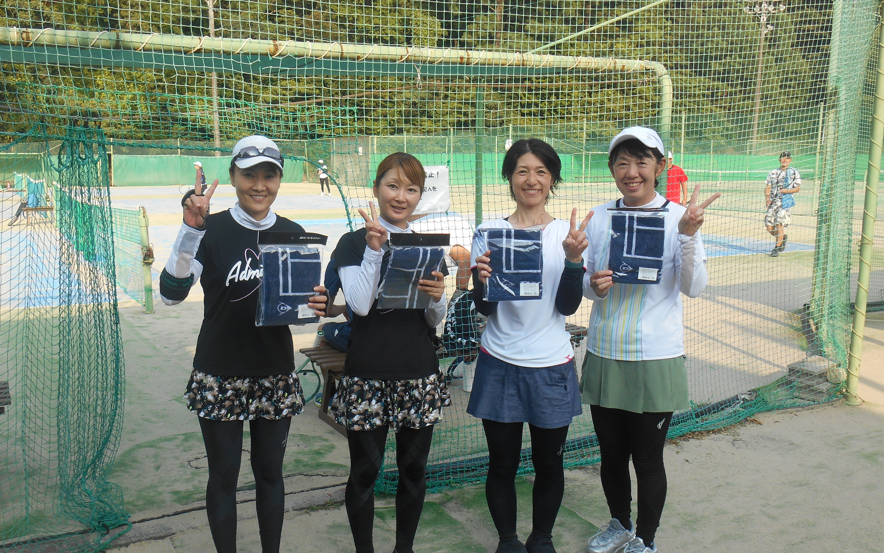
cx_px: 416
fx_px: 867
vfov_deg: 35.2
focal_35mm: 36
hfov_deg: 54.0
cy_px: 330
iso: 80
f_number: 3.6
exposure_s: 1/250
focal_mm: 5.5
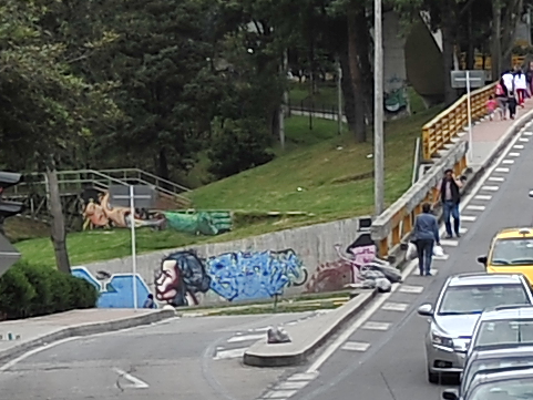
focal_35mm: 204
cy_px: 650
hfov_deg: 9.2
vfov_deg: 7.1
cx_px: 1009
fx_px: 3142
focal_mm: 24
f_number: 2.8
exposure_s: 1/1250
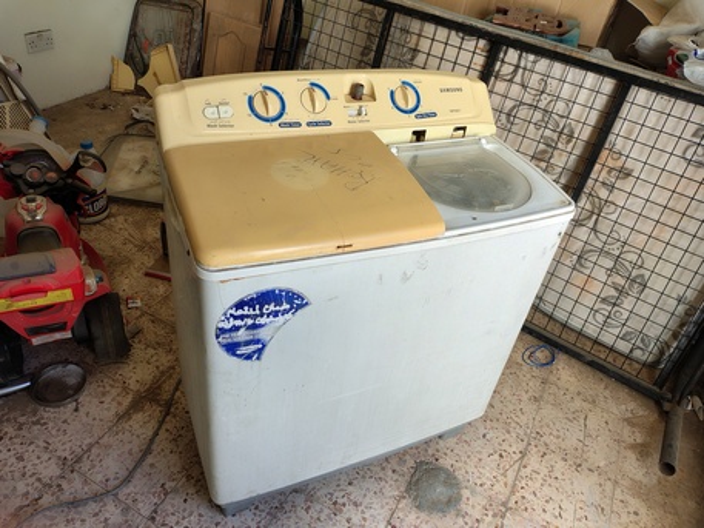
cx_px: 352
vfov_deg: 54.9
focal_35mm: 25
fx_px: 509
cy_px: 264
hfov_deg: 69.4
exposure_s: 1/162
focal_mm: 4.71
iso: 143
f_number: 1.7
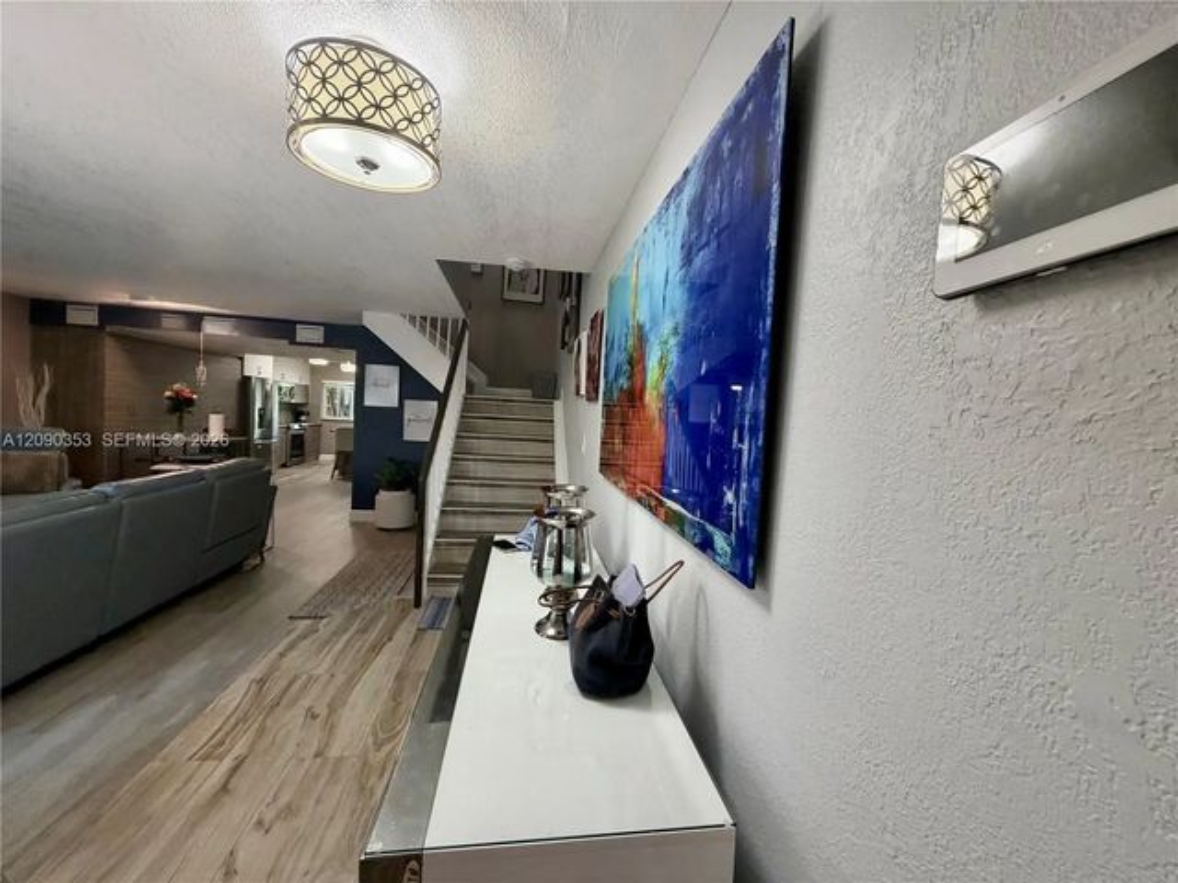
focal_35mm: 14
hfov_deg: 102.1
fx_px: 476
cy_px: 442
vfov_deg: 85.7
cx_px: 589
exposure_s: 1/60
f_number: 2.2
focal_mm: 2.22
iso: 160
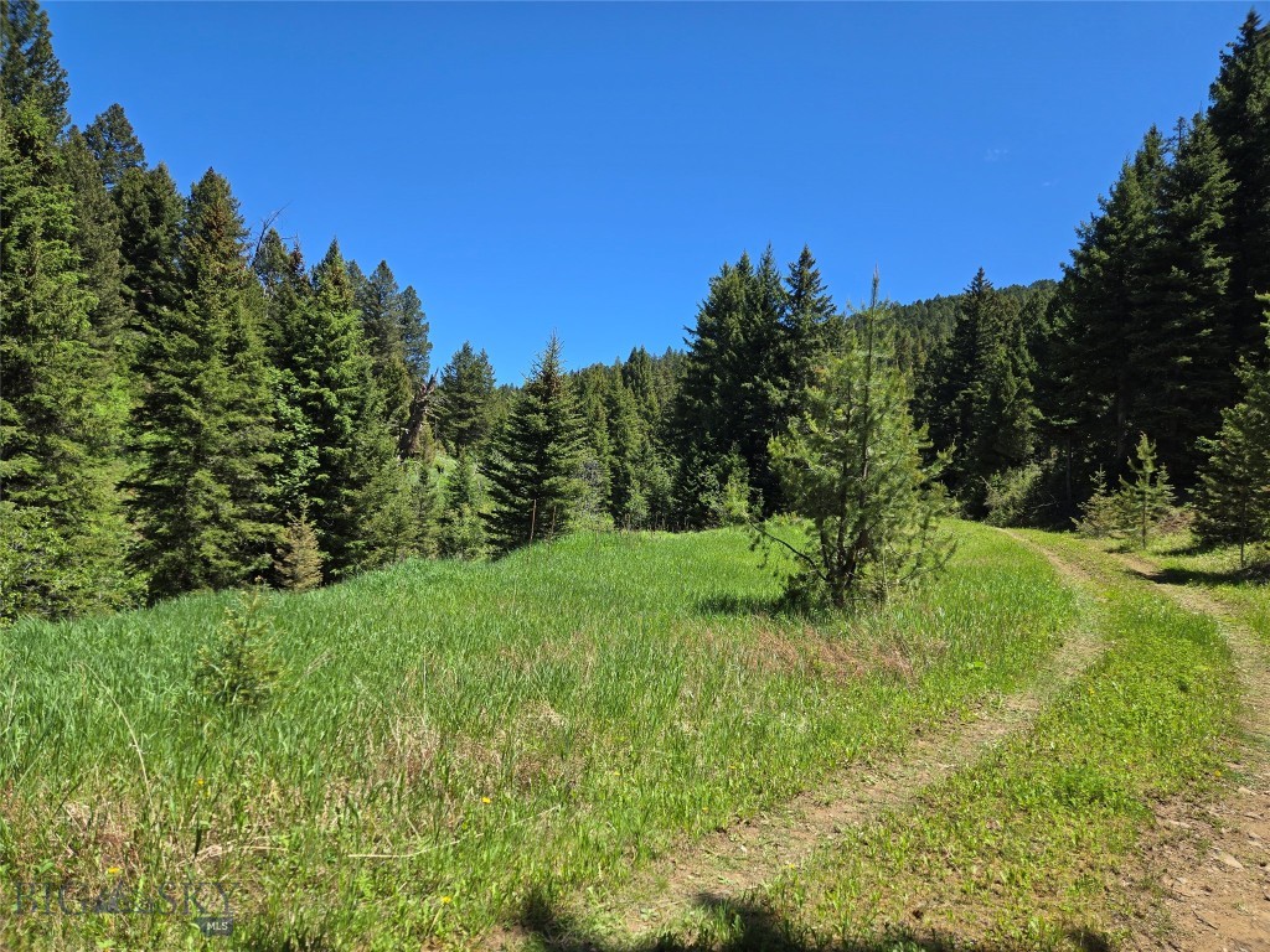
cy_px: 476
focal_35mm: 23
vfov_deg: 58.9
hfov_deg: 73.9
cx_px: 635
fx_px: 844
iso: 25
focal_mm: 5.4
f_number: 1.8
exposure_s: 1/1290
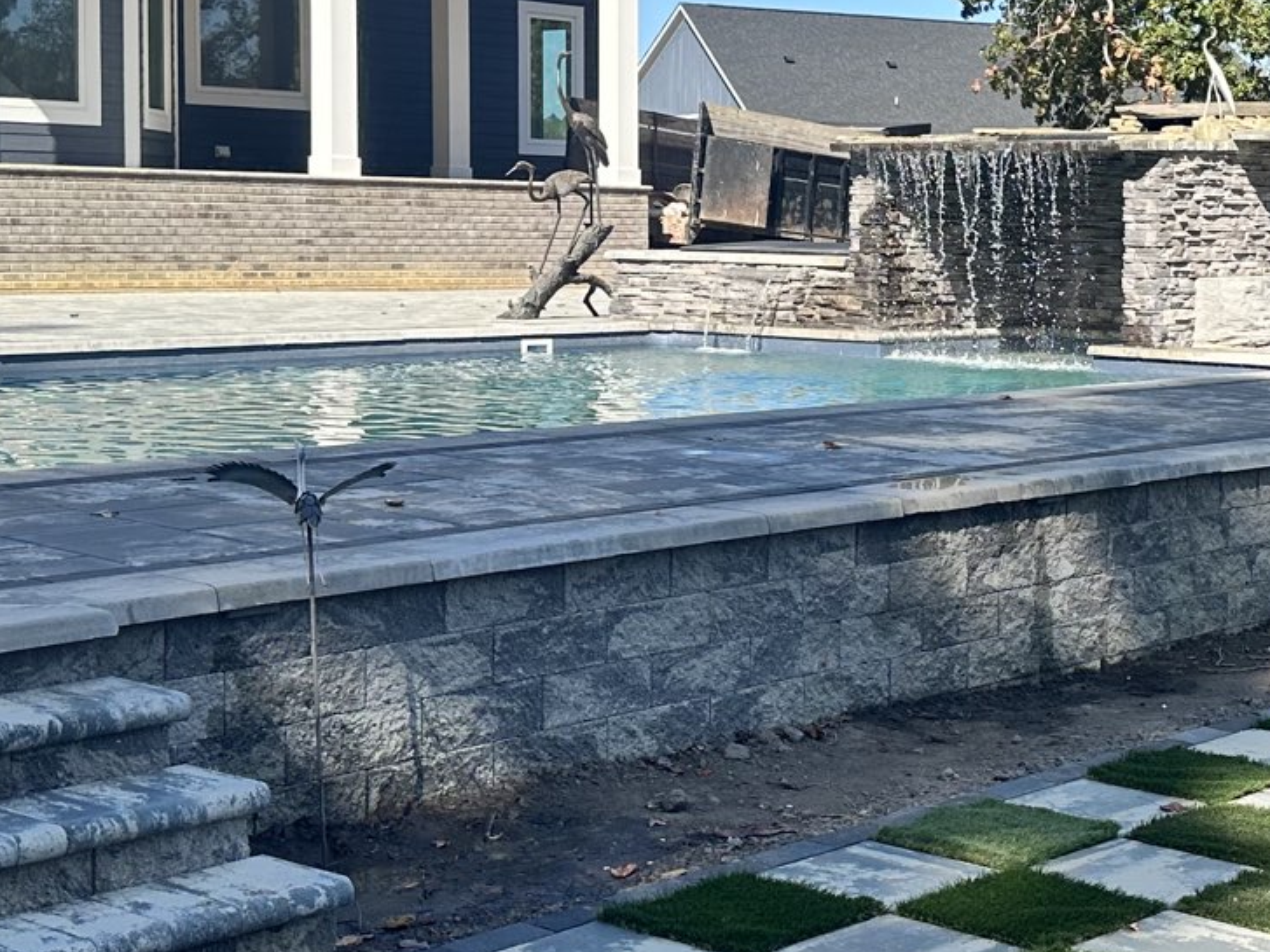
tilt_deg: -3.7
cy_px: 355
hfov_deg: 28.7
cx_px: 1031
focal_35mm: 66
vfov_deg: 22.2
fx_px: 2421
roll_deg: -0.7
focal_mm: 6.86
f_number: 1.78
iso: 80
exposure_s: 1/2299
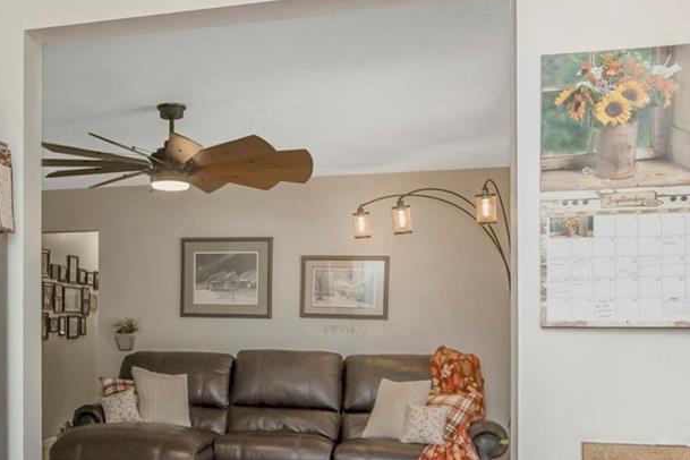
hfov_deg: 43.8
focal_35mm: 42
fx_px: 805
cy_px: 341
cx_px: 120
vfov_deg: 31.4
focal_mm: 16
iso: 800
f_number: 6.7
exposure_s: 1/60
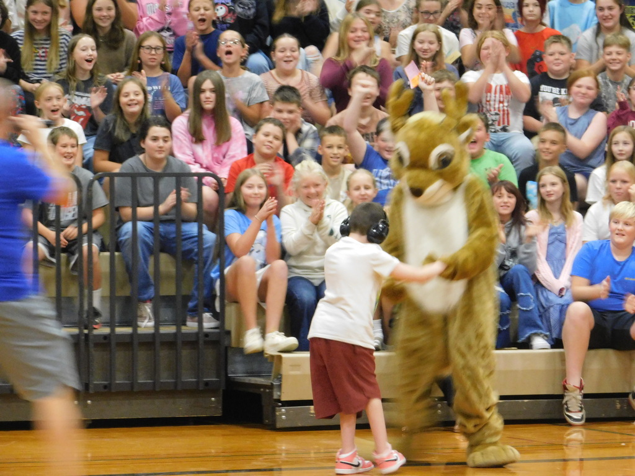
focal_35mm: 202
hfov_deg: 9.8
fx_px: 3706
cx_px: 318
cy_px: 238
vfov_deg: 7.4
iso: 800
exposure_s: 1/20
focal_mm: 35.9
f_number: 5.4
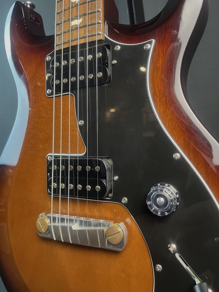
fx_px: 219
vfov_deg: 67.3
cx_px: 110
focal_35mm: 26
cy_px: 146
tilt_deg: +0.6
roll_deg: +1.4
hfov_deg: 53.1
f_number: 1.6
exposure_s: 1/60
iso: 250
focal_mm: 5.1
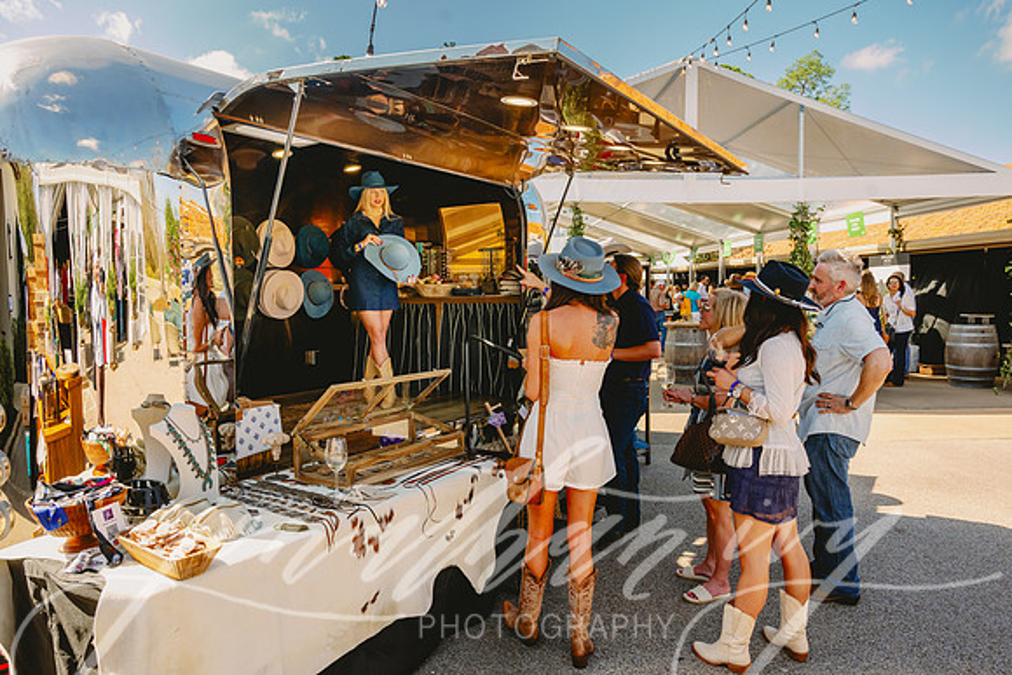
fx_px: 675
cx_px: 506
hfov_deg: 73.7
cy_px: 338
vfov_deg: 53.2
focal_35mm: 24
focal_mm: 24
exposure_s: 1/1250
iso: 800
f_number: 5.6
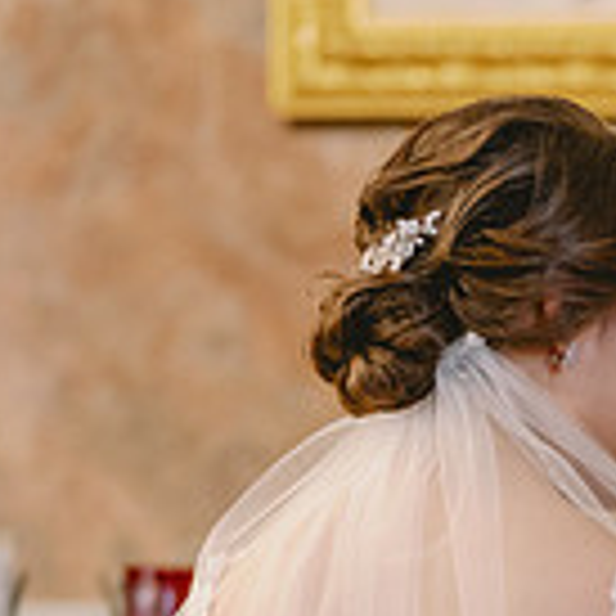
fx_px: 10610
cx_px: 845
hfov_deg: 3.3
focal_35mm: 527
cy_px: 769
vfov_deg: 3.3
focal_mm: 136
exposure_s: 1/60
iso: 1600
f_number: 2.8
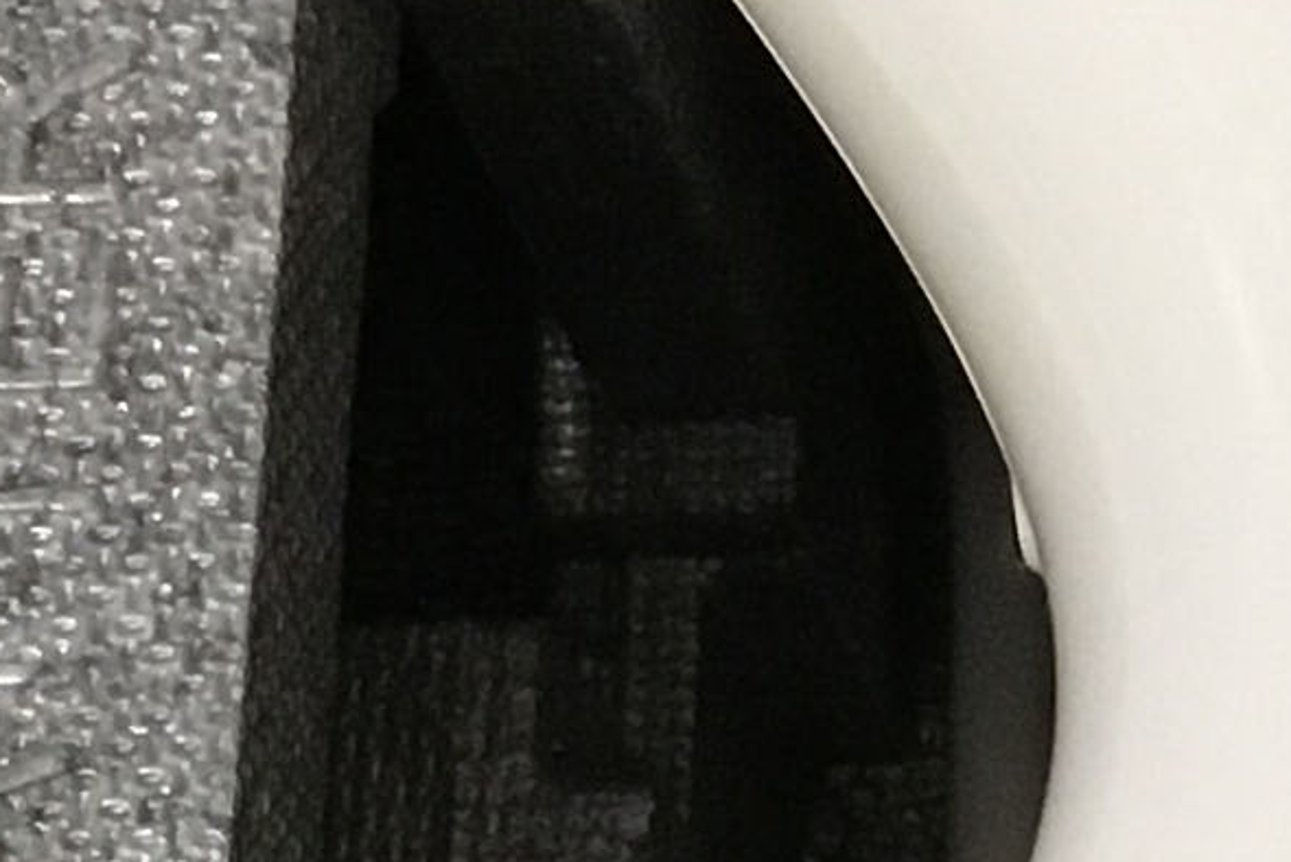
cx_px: 2057
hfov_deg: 9.6
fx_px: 7391
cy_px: 744
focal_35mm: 206
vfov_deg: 6.7
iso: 200
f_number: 2.2
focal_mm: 4.15
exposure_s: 1/30
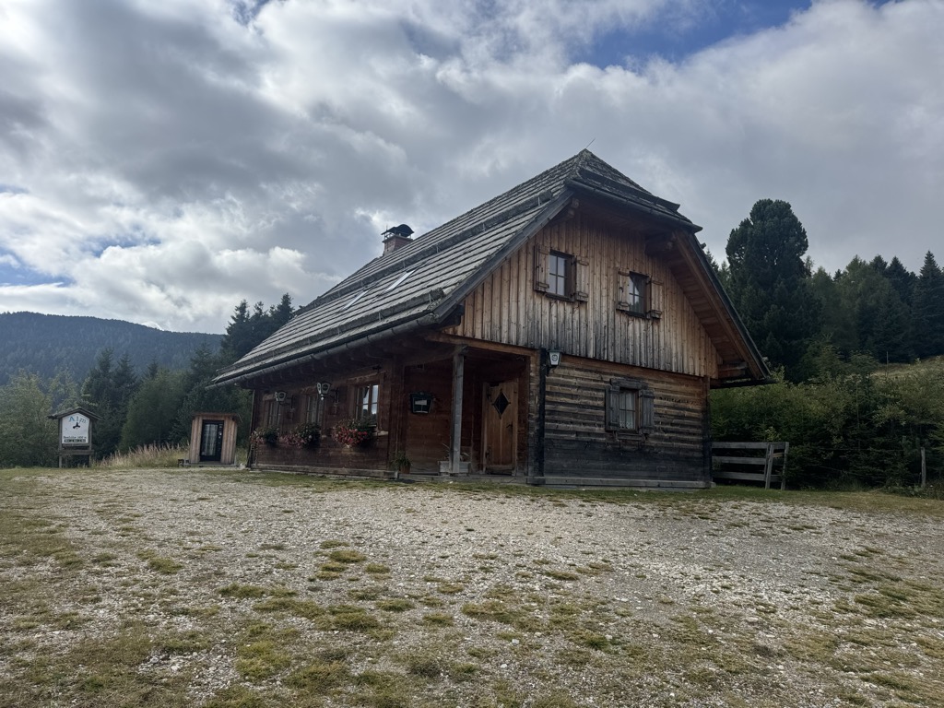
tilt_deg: +8.9
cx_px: 472
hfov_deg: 71.6
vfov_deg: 56.8
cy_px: 354
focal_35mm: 24
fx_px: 654
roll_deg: -1.7
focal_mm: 6.76
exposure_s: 1/6410
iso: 80
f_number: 1.78
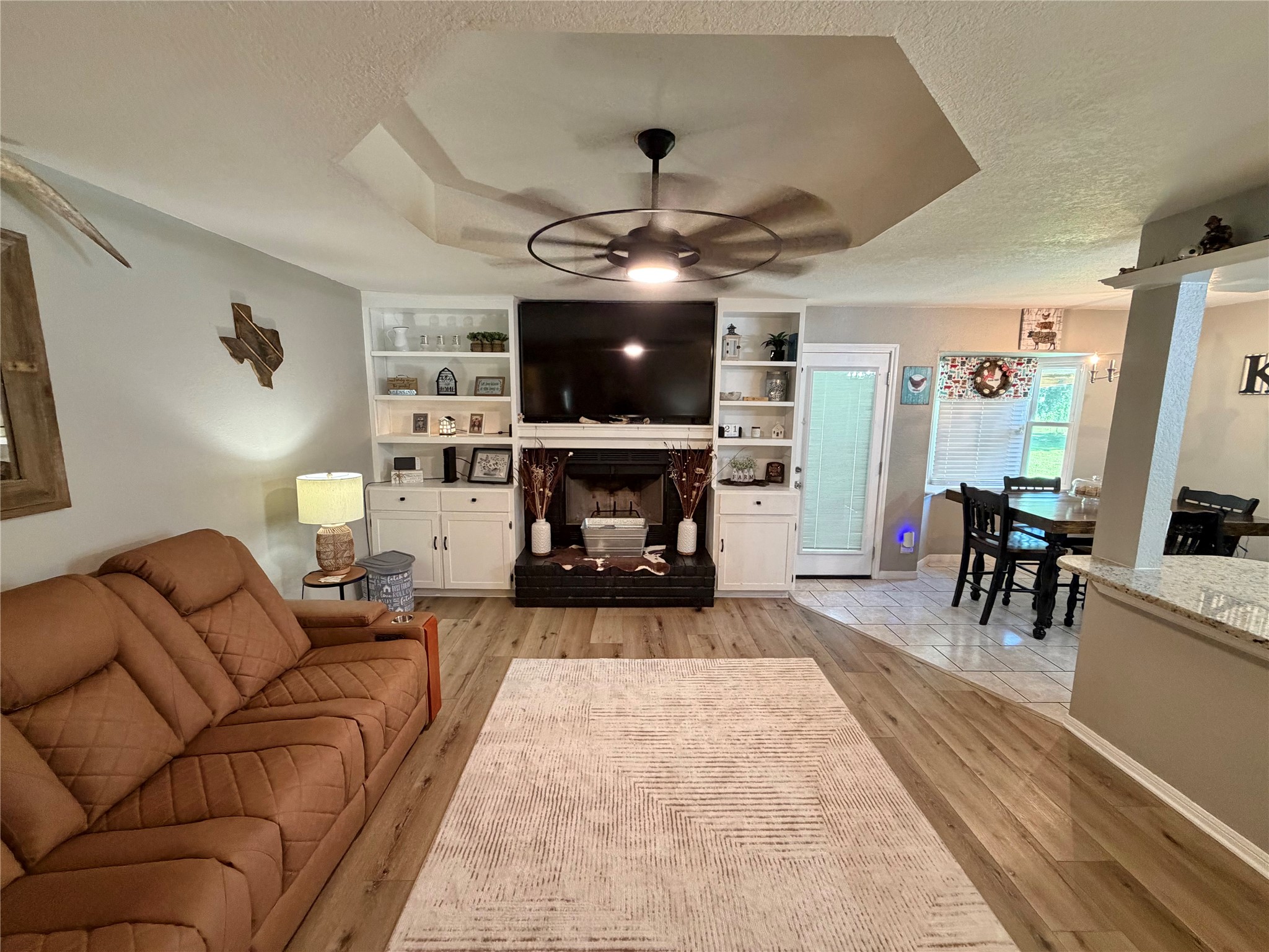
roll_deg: -0.2
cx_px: 634
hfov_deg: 102.1
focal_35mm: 14
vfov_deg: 85.7
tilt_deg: -8.5
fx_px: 513
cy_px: 476
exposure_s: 1/60
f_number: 2.2
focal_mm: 2.22
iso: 400
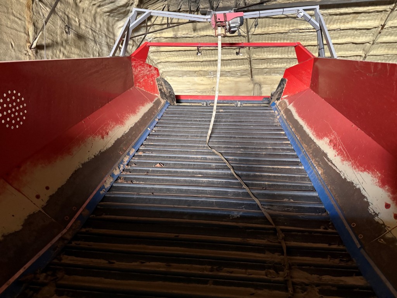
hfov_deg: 71.6
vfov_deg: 56.8
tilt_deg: -4.6
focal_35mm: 24
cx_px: 198
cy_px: 149
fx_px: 275
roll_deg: -1.0
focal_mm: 6.76
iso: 1000
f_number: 1.78
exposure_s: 1/33
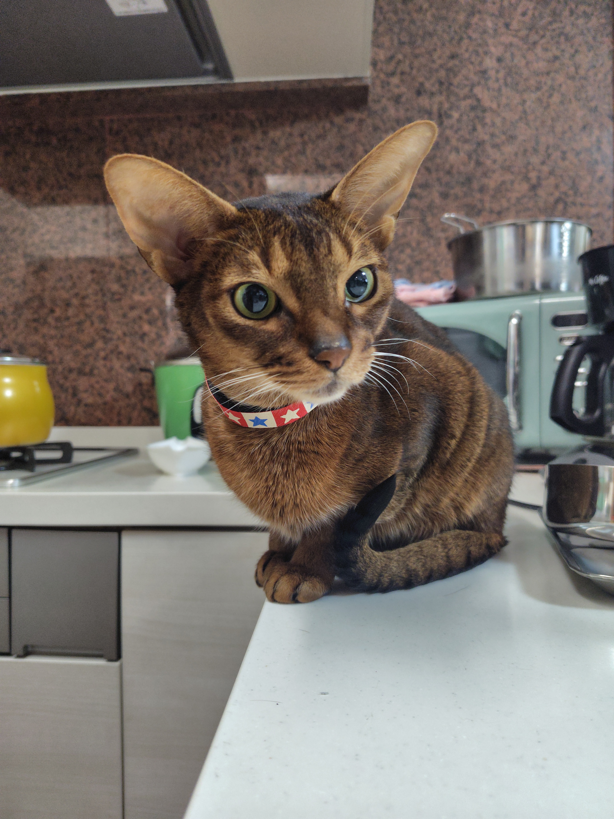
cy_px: 410
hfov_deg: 58.9
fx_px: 544
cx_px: 307
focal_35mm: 23
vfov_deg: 73.9
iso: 812
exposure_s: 1/120
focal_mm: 5.6
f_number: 1.9
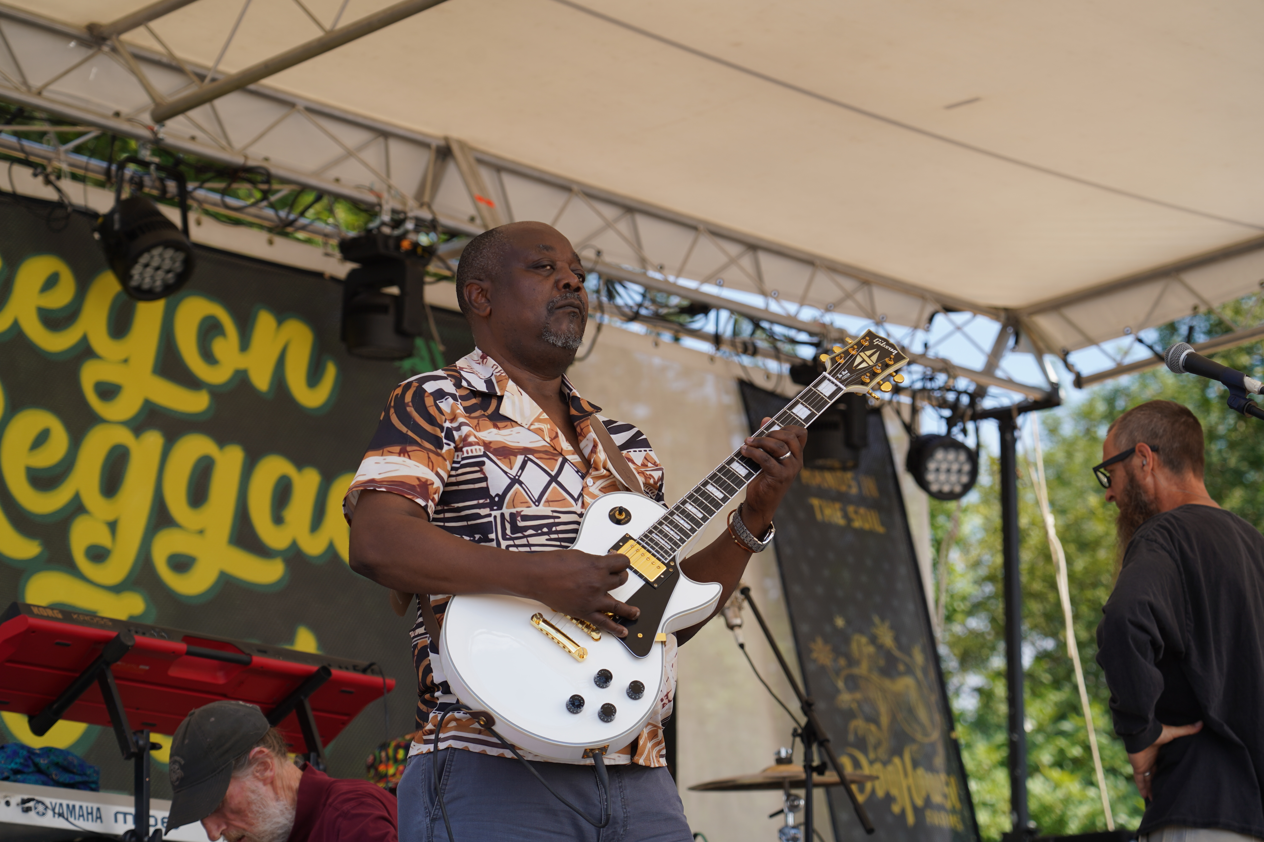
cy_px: 421
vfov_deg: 13.0
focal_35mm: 105
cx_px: 632
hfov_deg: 19.5
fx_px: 3686
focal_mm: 105
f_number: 5
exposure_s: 1/250
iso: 100
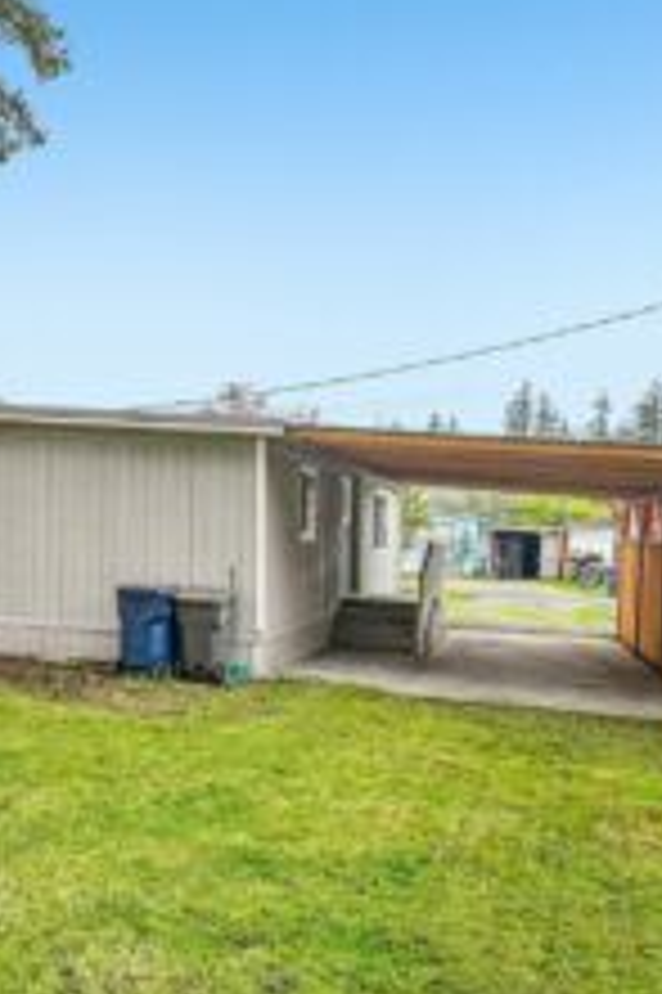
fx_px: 801
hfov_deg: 40.5
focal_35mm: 29
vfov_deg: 63.6
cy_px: 542
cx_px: 32
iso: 1600
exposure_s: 1/640
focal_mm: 16
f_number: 8
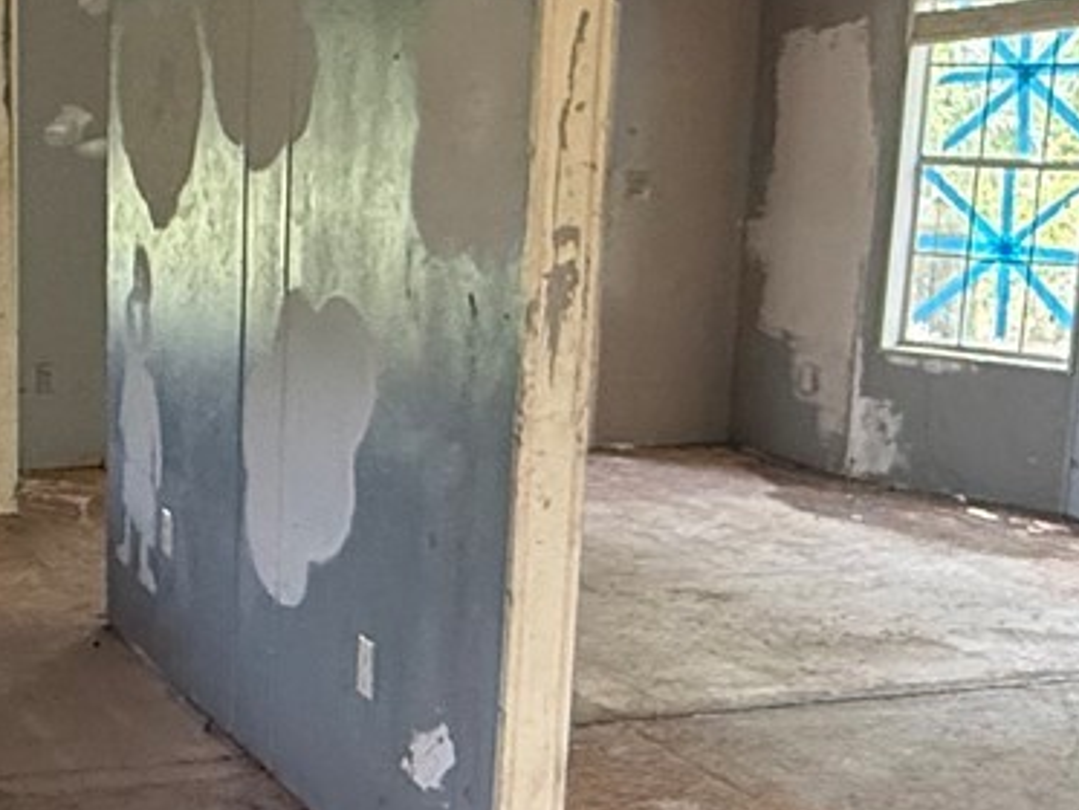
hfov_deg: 31.4
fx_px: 1871
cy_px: 492
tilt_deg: -11.5
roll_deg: -0.9
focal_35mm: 60
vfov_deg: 24.4
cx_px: 217
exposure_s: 1/99
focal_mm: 2.22
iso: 320
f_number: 2.2
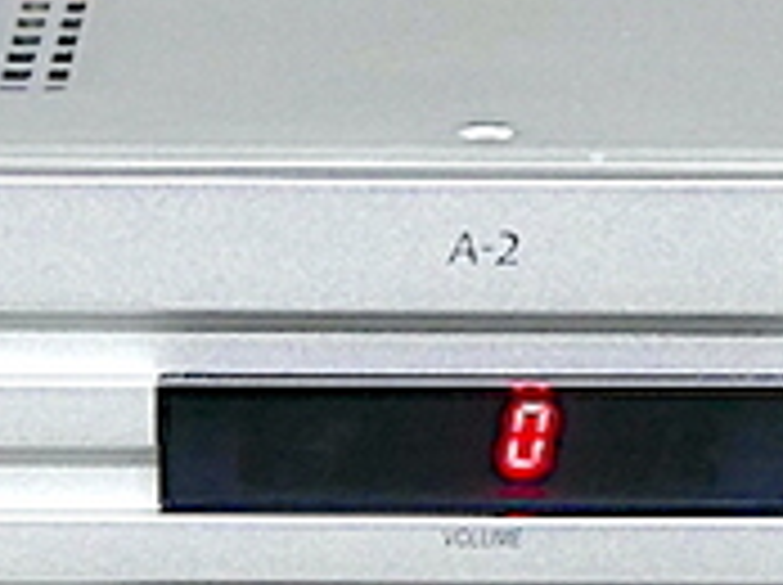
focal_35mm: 542
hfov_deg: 3.7
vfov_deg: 2.7
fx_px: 12243
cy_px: 572
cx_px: 490
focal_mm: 17.5
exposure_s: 1/13
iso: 200
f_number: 5
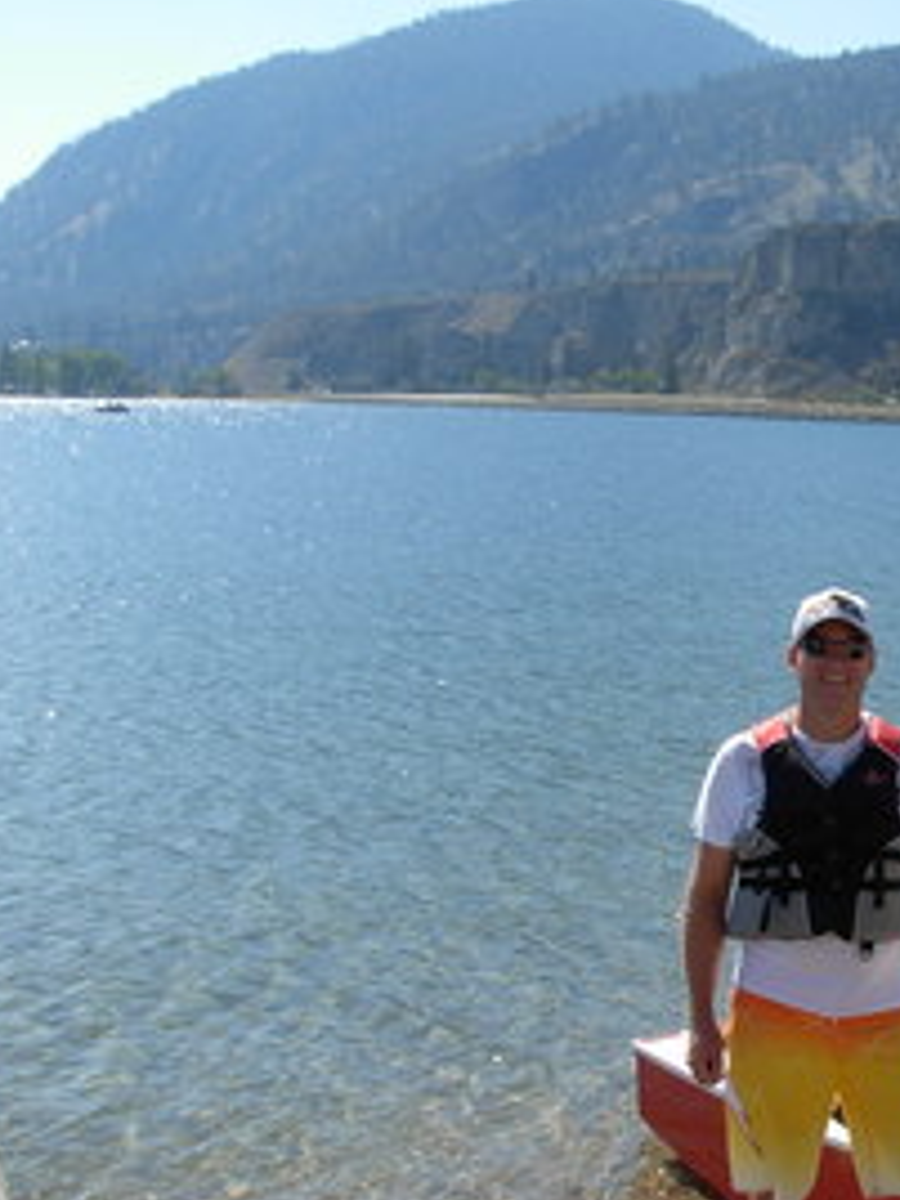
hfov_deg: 20.5
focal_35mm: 68
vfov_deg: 28.5
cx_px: 1016
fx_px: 2357
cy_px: 699
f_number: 4.9
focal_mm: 6.3
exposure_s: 1/443
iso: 79
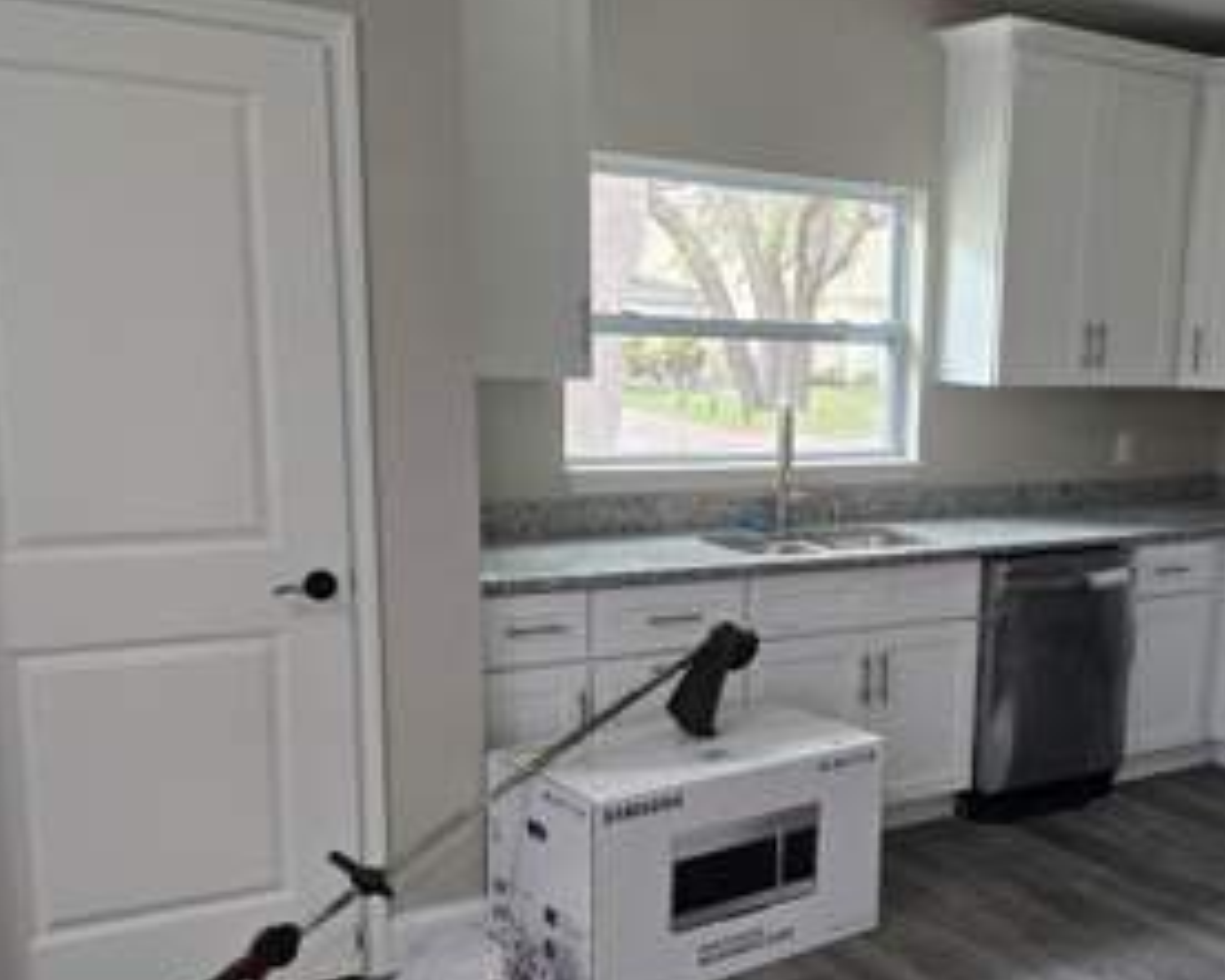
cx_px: 905
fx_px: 1414
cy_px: 621
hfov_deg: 45.4
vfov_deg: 38.0
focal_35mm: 39
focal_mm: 5.4
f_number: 1.8
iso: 250
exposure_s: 1/120
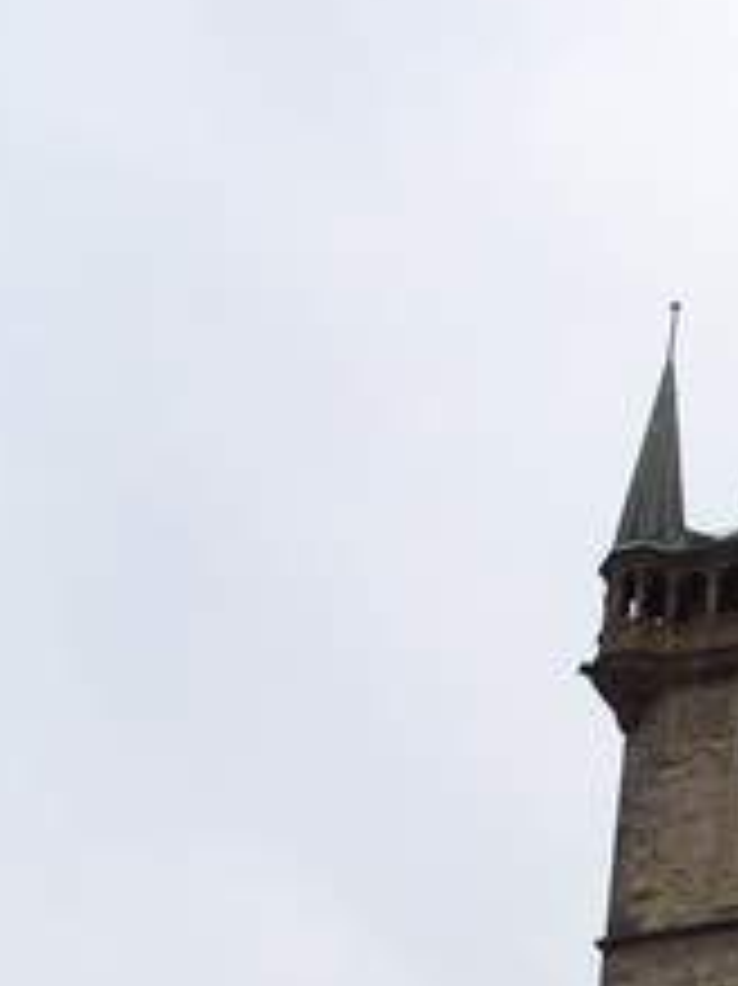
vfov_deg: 16.9
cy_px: 1369
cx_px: 981
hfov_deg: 13.2
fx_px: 3073
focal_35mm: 108
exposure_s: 1/640
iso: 64
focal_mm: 7.8
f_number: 4
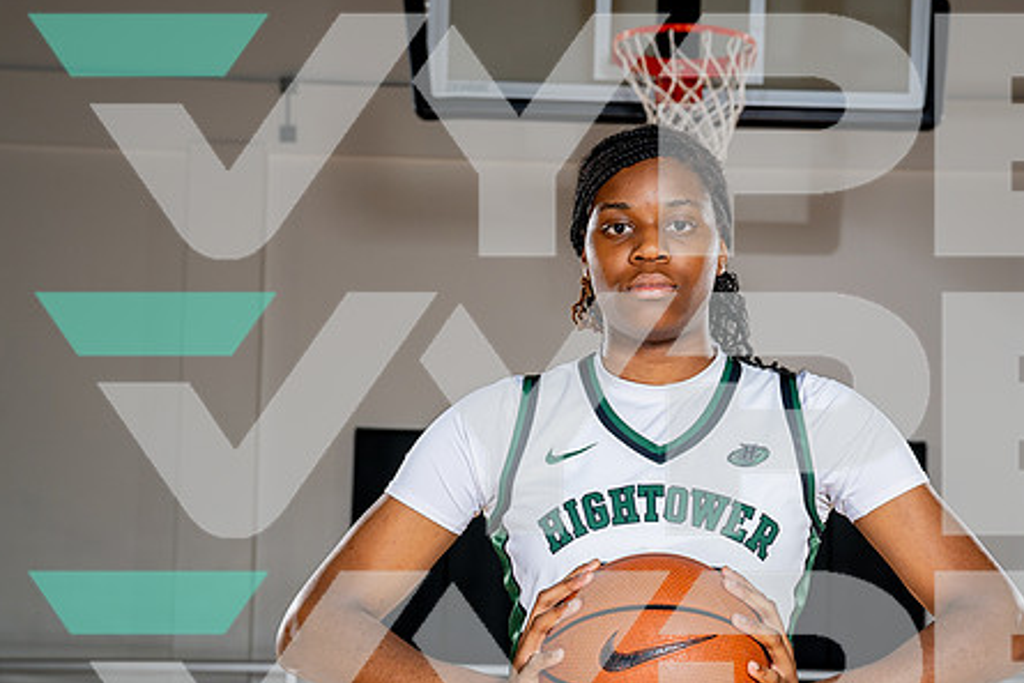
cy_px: 415
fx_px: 1707
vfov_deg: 22.6
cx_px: 621
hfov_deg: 33.3
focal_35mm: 60
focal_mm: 46
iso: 200
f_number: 5.6
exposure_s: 1/250
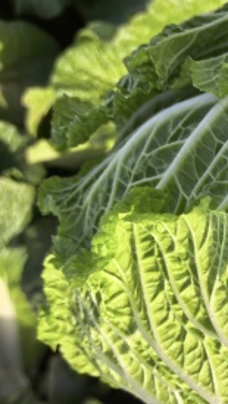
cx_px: 447
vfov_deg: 27.5
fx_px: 816
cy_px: 295
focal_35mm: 76
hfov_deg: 13.7
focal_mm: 5.75
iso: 50
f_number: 2
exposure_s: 1/2451
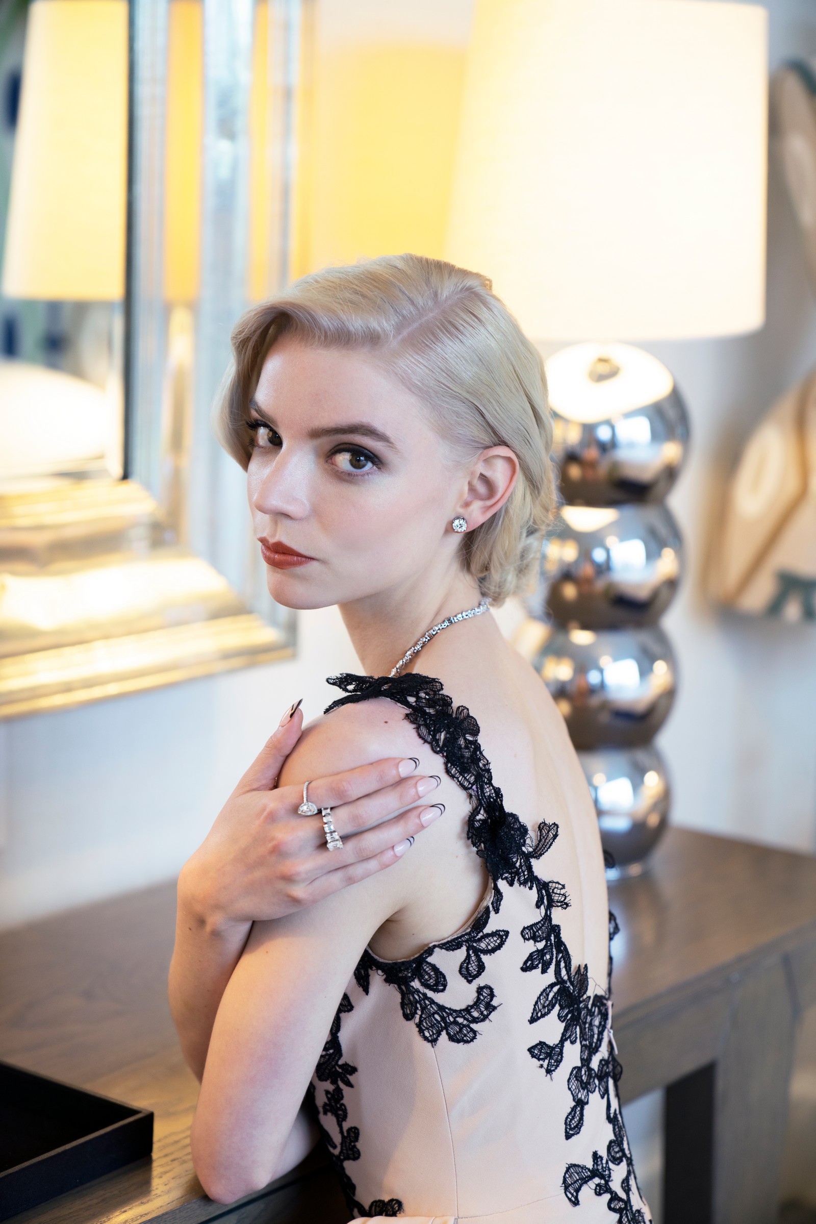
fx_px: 2379
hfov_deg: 19.5
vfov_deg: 28.8
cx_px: 408
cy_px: 612
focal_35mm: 70
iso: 640
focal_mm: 70
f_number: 2.8
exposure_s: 1/80
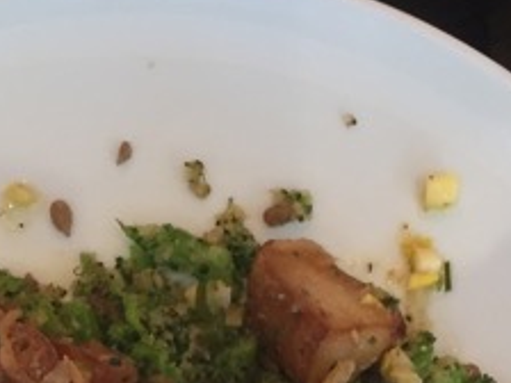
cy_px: 584
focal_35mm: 110
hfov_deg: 17.4
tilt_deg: -83.4
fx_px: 1624
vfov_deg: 12.7
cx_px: -7
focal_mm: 4.15
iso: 100
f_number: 2.2
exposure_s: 1/30
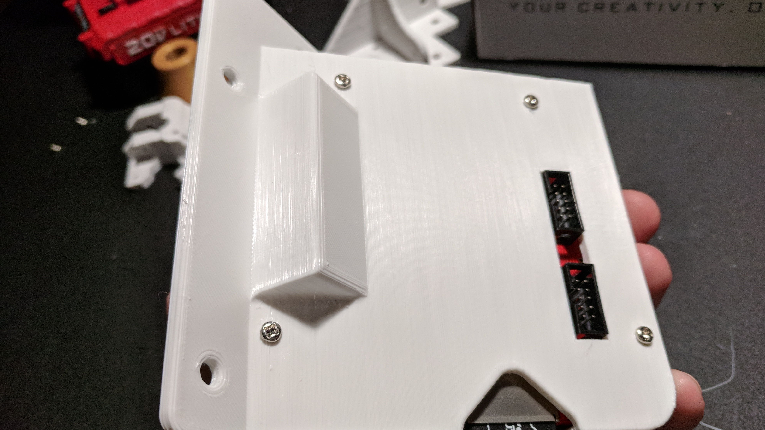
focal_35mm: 29
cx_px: 390
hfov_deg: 66.1
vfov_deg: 40.2
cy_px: 231
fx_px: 588
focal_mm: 4.67
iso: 281
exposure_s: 1/120
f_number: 2
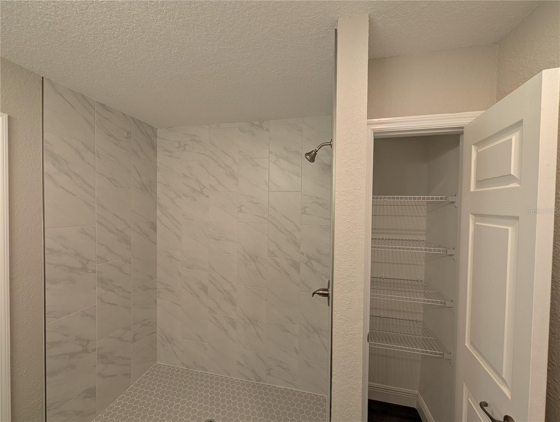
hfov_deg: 110.5
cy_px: 211
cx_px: 280
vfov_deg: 94.6
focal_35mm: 12
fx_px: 194
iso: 72
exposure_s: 1/60
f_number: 1.7
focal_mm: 2.02
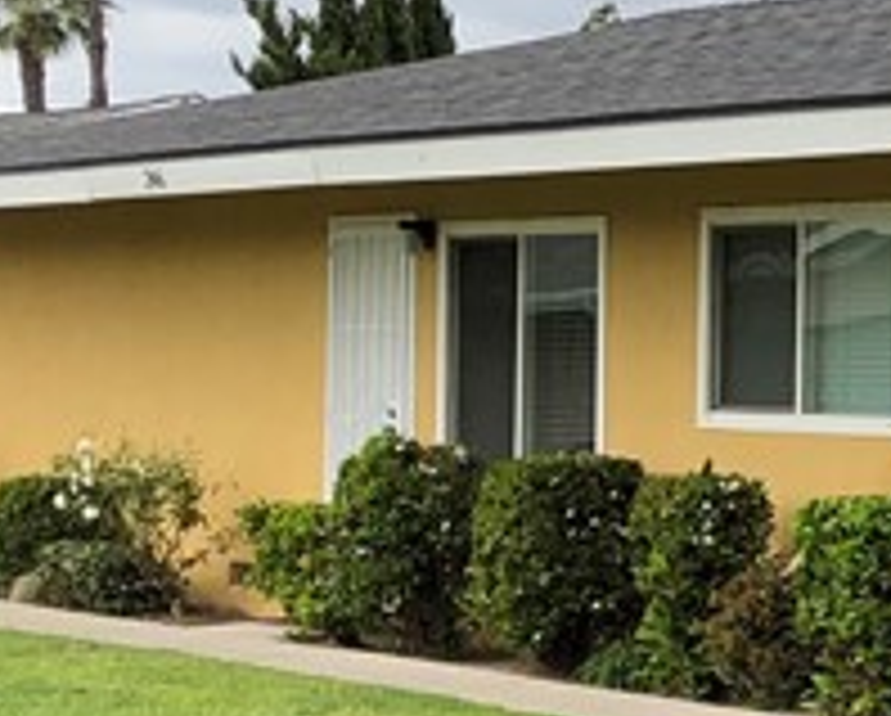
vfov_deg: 11.0
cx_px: 1822
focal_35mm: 141
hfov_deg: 12.0
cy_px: 414
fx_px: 3724
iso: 20
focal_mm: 4
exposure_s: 1/585
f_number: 1.8
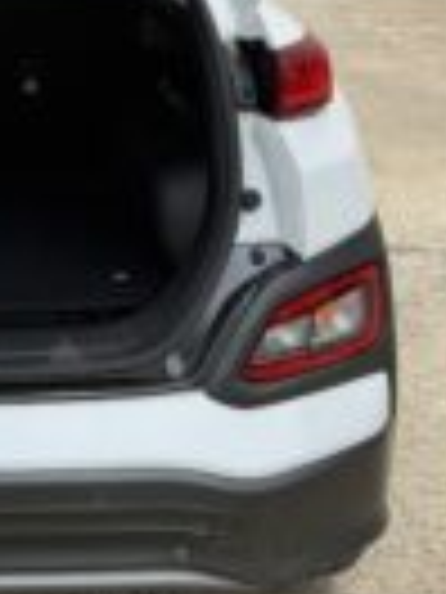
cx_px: -149
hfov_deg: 19.7
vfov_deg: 26.1
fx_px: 1168
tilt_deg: -4.8
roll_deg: +2.9
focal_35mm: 68
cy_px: -83
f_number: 1.78
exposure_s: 1/3021
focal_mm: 6.76
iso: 100
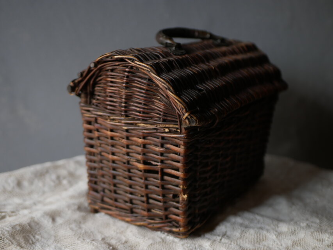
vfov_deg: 29.1
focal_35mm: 50
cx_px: 166
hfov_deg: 38.2
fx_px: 481
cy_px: 125
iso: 200
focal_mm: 25
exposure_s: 1/200
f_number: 2.2
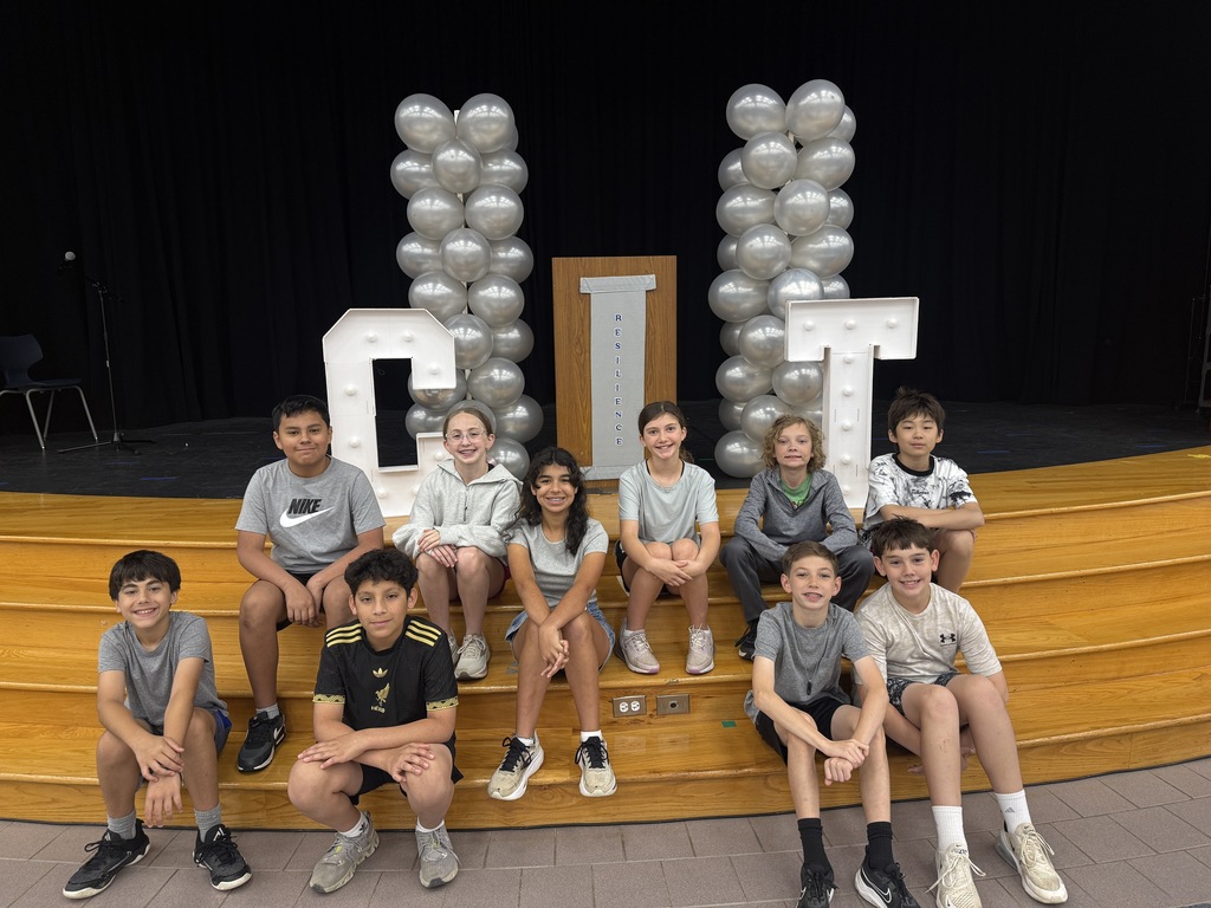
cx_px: 606
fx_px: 840
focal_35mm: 24
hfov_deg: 71.6
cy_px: 454
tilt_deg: -8.6
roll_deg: +1.1
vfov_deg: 56.8
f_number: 1.78
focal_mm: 6.76
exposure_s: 1/60
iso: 125
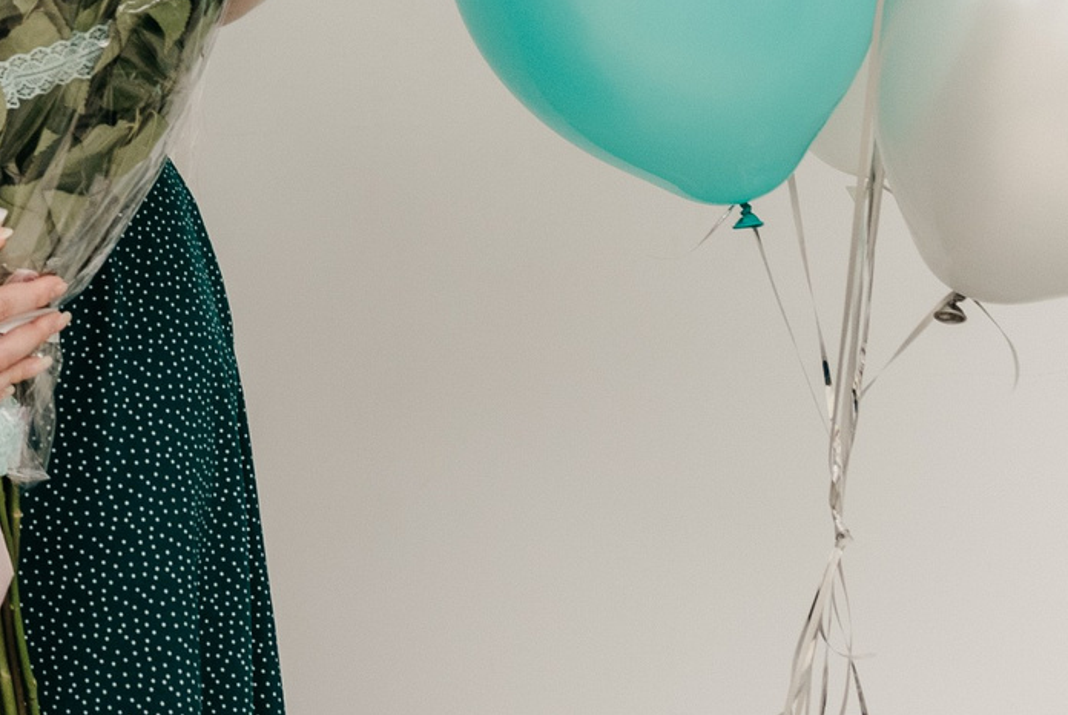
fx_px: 3861
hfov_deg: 14.1
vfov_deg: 10.3
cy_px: -260
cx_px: -801
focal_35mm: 130
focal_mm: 35
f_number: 4
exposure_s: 1/160
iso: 400
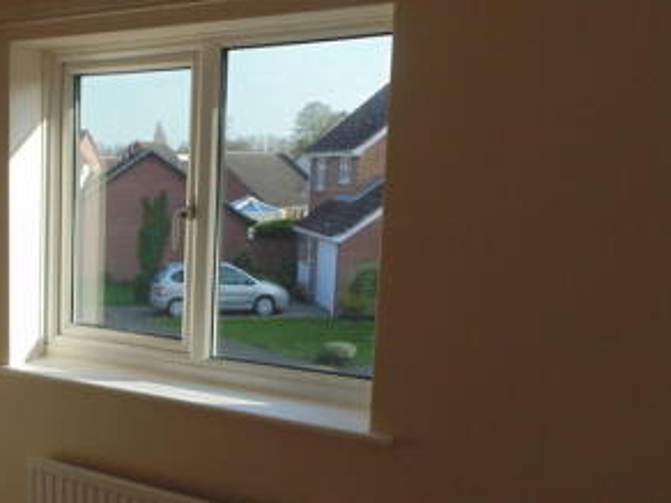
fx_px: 853
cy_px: 316
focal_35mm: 44
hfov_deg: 39.0
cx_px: 33
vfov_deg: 32.7
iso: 80
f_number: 3.1
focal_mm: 4
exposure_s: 1/500
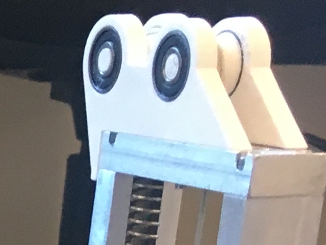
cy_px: 611
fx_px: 1931
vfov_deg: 6.8
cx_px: -627
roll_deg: +0.8
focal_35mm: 205
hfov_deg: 8.3
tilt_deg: -16.2
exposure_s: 1/30
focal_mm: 4.15
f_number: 2.2
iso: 80
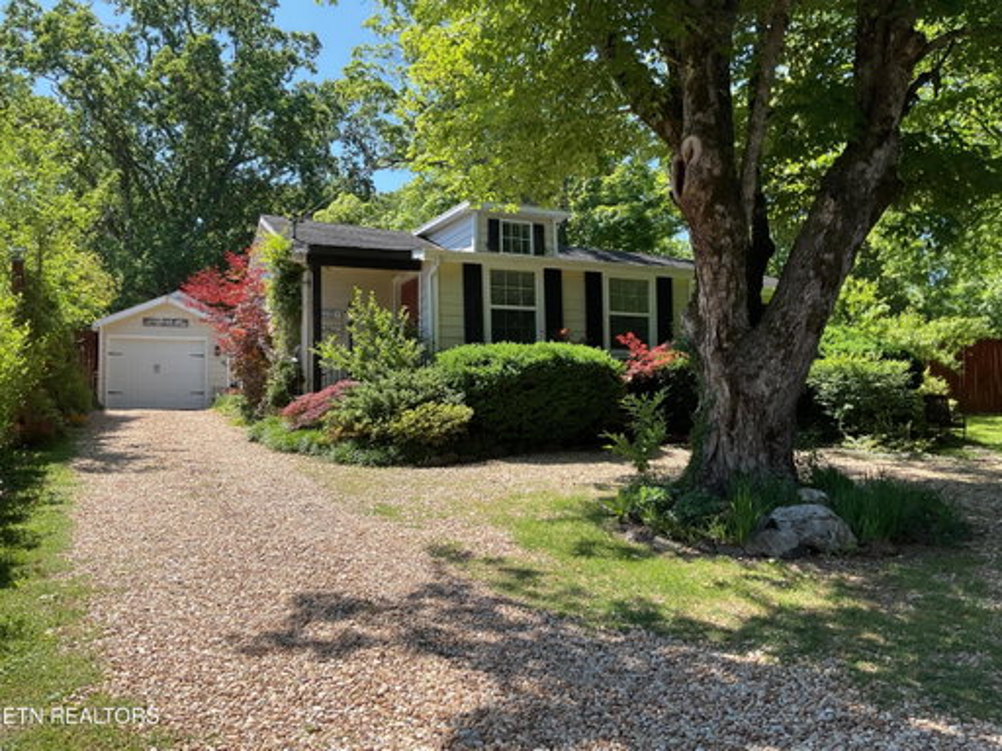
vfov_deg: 48.2
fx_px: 839
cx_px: 501
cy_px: 376
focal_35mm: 29
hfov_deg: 61.7
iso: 16
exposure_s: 1/829
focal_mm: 3
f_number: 1.8
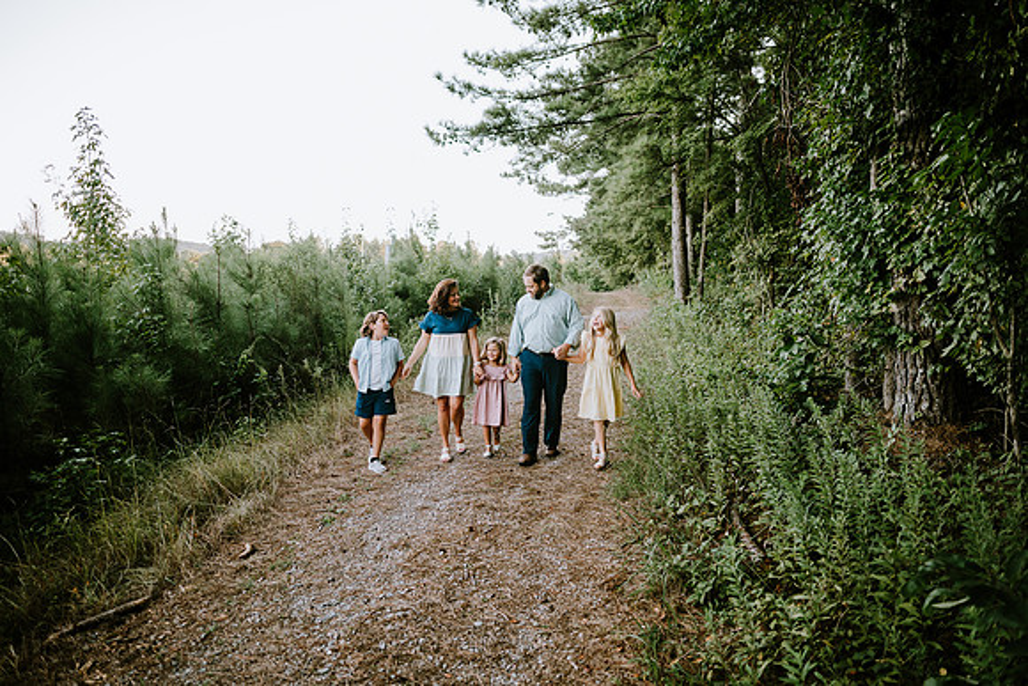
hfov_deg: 73.7
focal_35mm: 24
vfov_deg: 53.2
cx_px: 514
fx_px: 685
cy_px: 343
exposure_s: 1/250
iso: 320
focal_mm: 24
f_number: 2.2
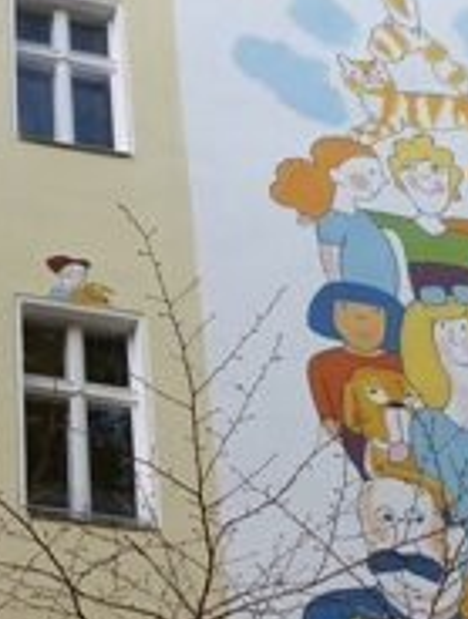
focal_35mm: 57
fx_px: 1023
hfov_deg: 24.2
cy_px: 326
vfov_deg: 33.7
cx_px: 507
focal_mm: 4.5
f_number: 4
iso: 80
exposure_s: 1/160
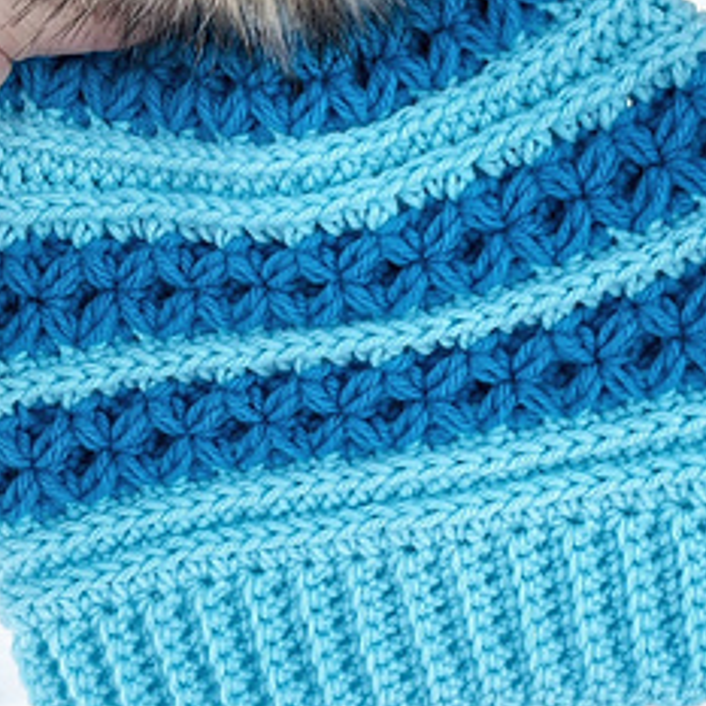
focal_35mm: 63
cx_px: 339
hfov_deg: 27.3
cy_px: 297
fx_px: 1454
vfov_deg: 27.3
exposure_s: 1/1119
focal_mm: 5.1
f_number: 1.6
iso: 32
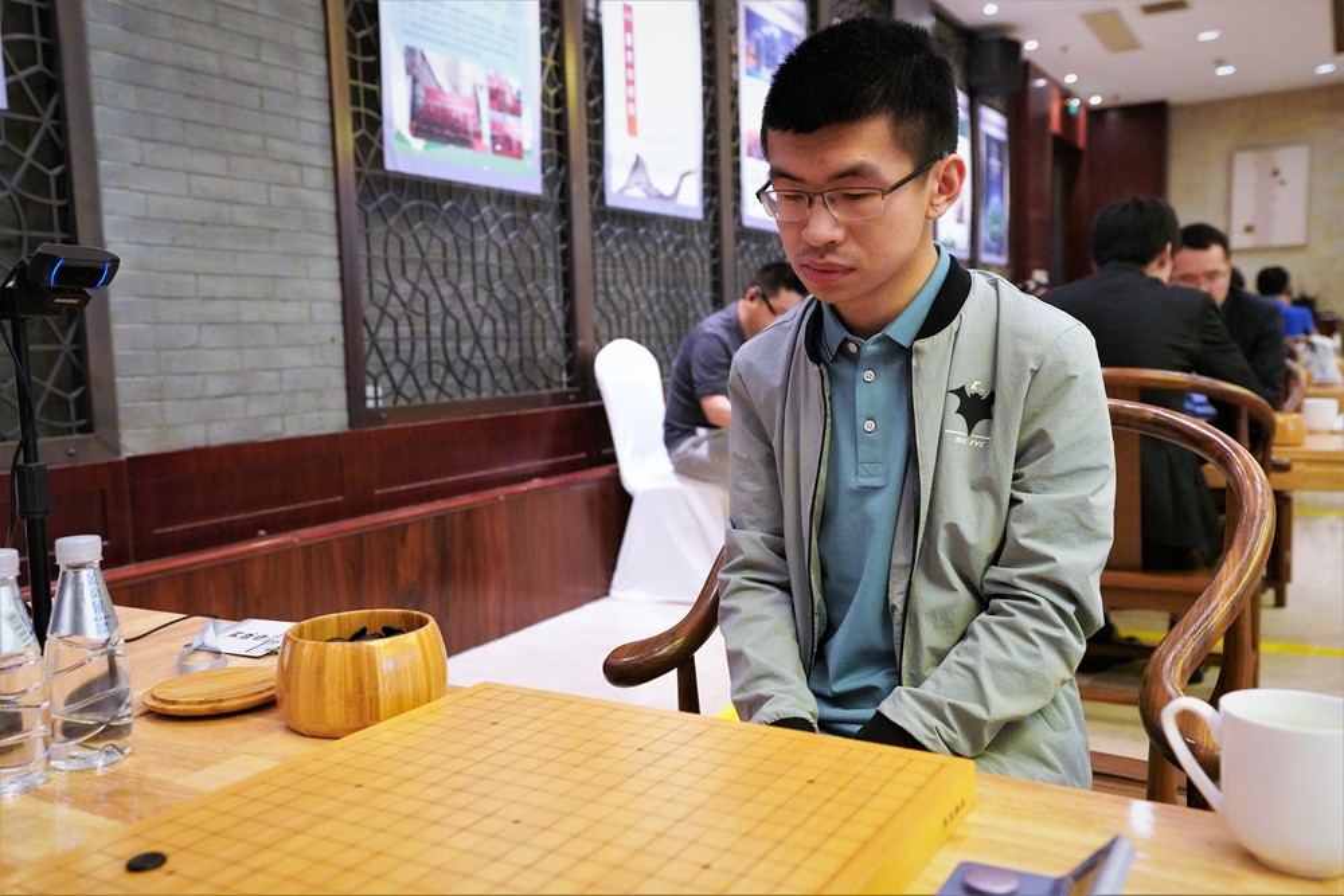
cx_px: 672
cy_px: 448
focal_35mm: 33
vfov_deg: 40.0
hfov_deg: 57.2
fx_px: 1232
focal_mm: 33
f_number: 4
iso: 10000
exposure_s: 1/160
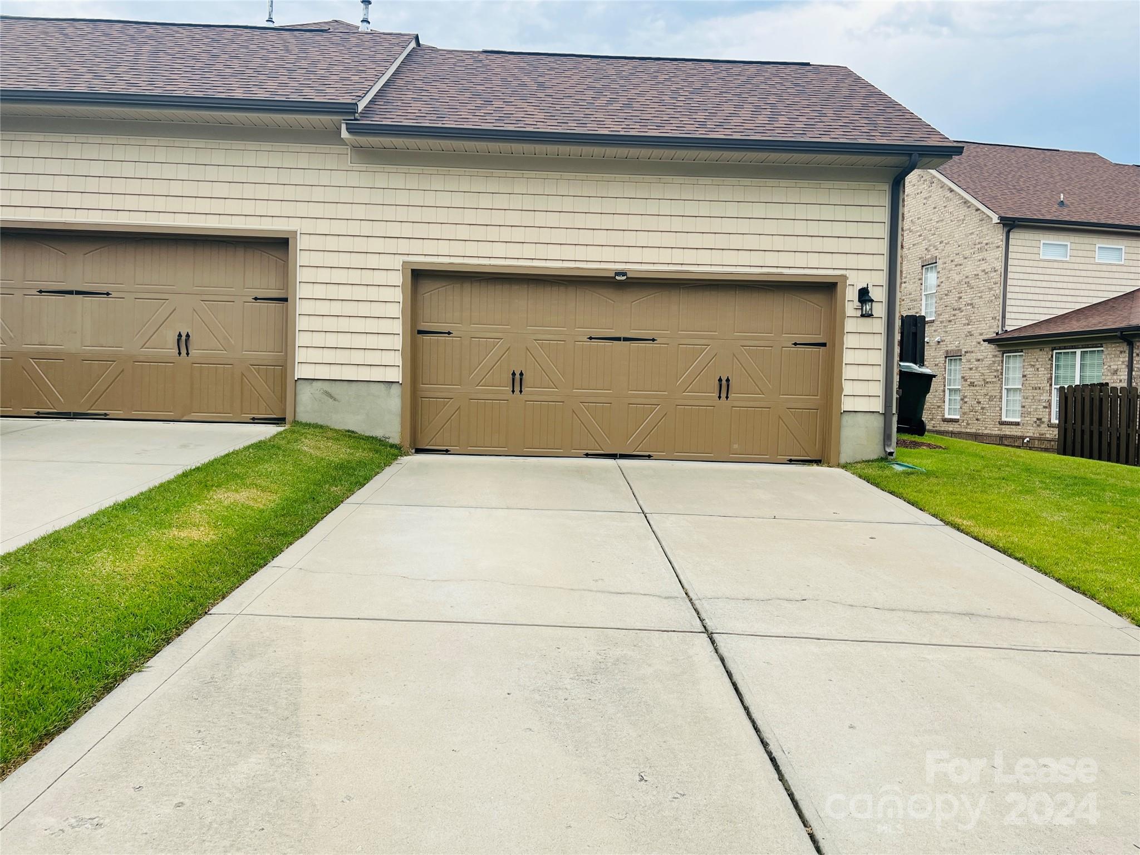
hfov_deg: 67.3
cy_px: 428
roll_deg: -1.0
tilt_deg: -1.0
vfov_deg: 53.1
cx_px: 570
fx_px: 856
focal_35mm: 26
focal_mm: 5.7
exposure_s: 1/1159
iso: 50
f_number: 1.5
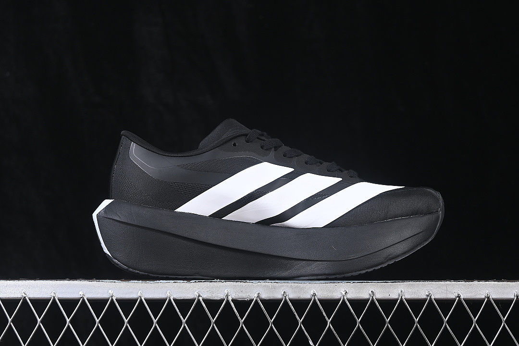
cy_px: 173
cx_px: 260
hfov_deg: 27.0
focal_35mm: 75
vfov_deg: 18.2
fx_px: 1081
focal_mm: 50
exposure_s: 1/60
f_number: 6.3
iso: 160
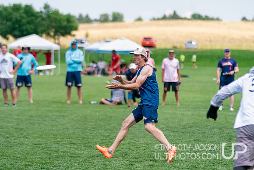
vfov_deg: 6.3
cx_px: 138
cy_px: 91
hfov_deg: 9.4
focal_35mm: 218
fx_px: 1540
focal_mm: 130
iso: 500
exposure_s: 1/8000
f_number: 2.8
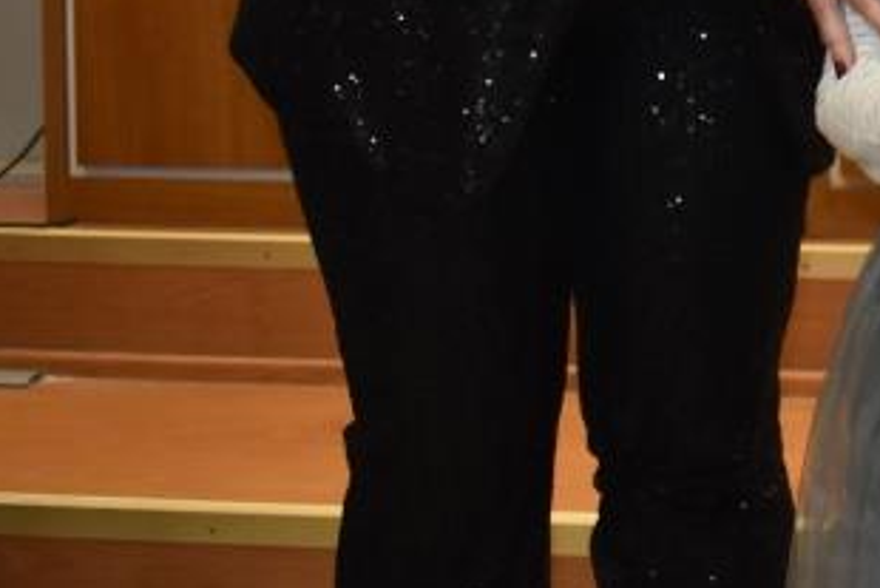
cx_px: 1255
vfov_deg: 11.9
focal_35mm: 109
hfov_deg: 17.2
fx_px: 2666
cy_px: -337
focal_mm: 22
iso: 800
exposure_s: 1/160
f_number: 3.8
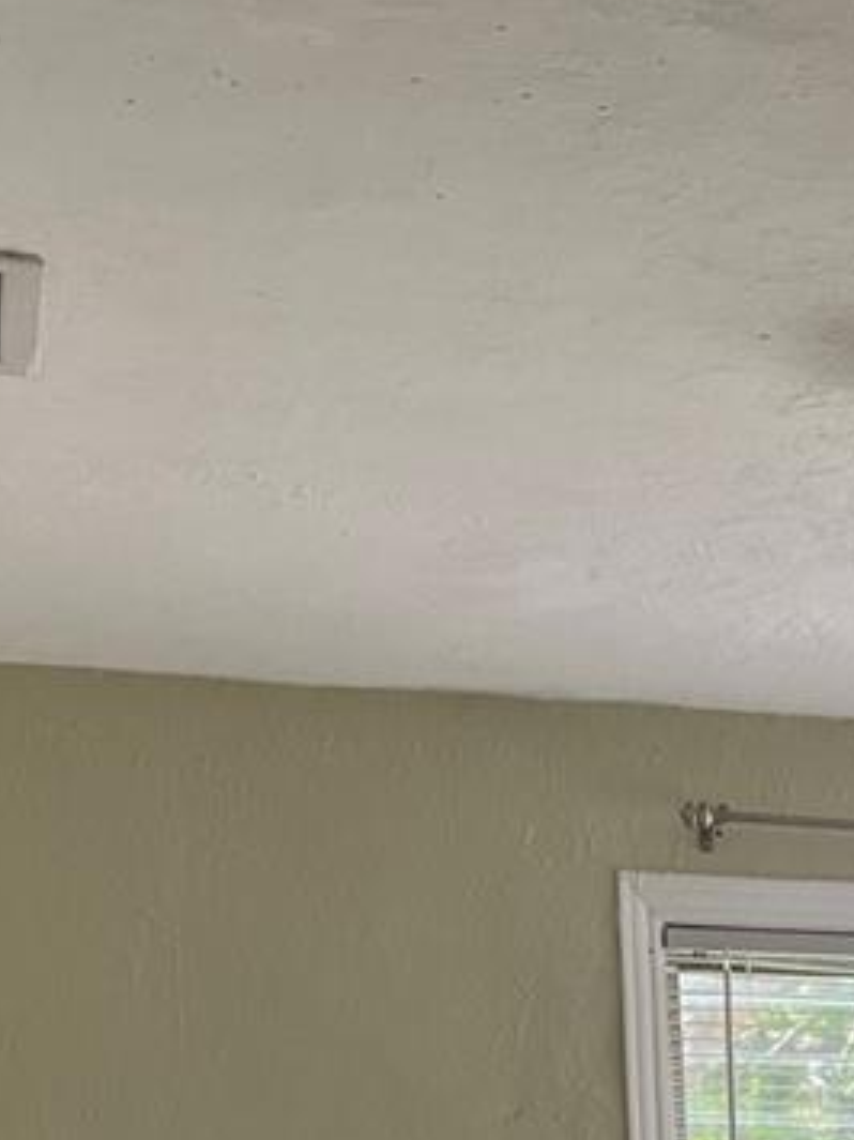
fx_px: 2896
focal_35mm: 88
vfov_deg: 19.2
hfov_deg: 16.1
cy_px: 1769
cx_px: 1034
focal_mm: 5.1
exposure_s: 1/161
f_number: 1.6
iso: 50
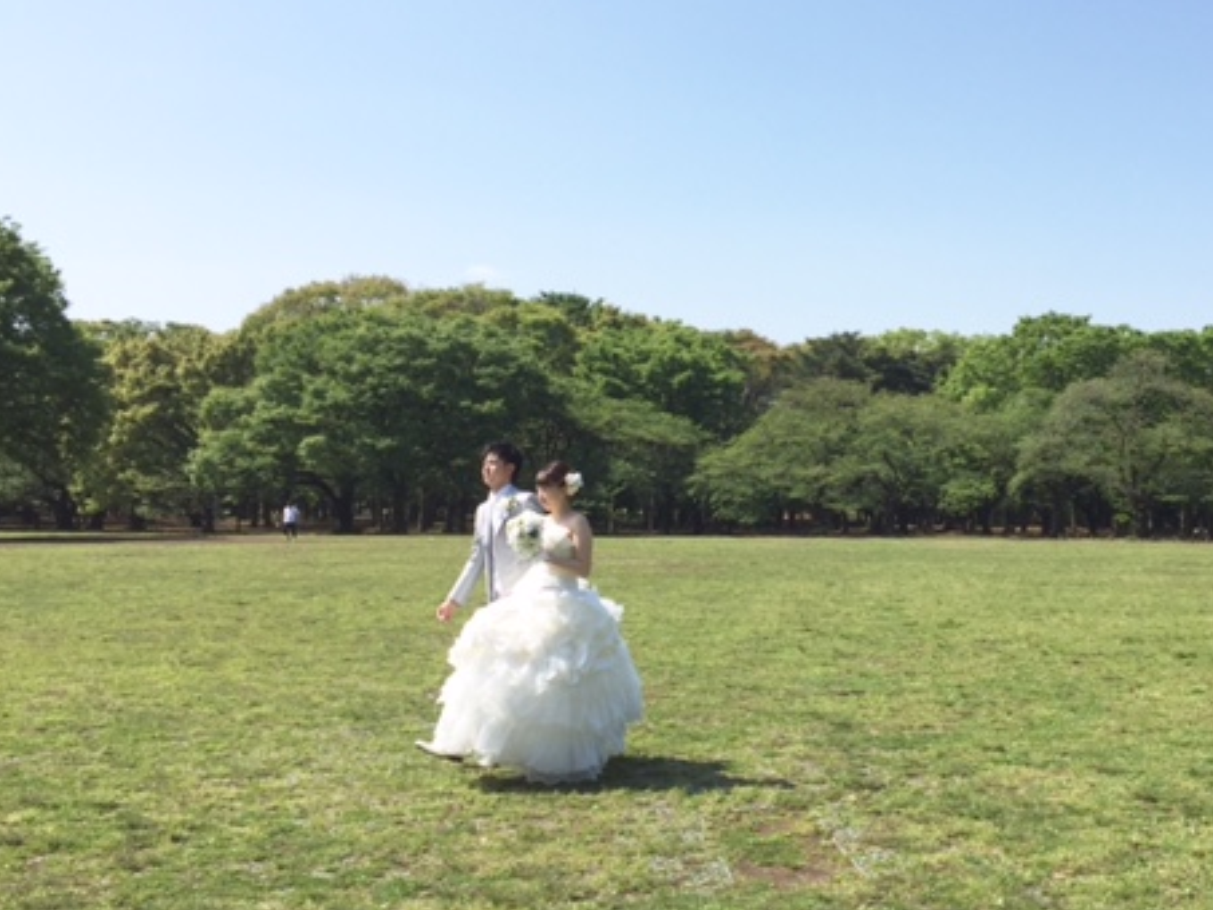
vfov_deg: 35.1
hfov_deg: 44.9
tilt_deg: +5.7
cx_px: 838
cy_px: 377
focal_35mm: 41
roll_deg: -1.7
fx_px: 1437
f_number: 2.2
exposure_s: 1/1799
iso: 32
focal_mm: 4.15
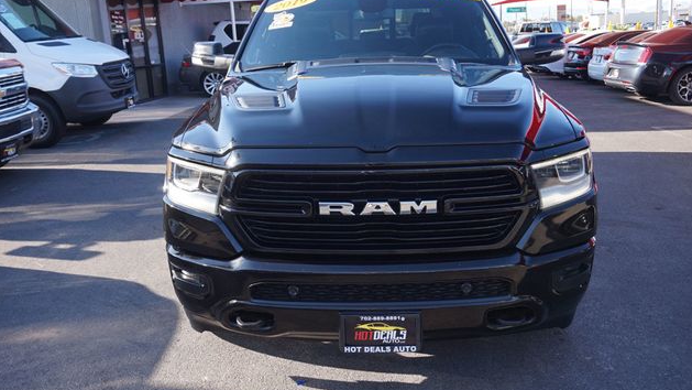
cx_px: 348
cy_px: 174
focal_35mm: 34
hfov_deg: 58.7
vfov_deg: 35.1
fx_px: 615
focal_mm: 21
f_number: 5.6
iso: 100
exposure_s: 1/80
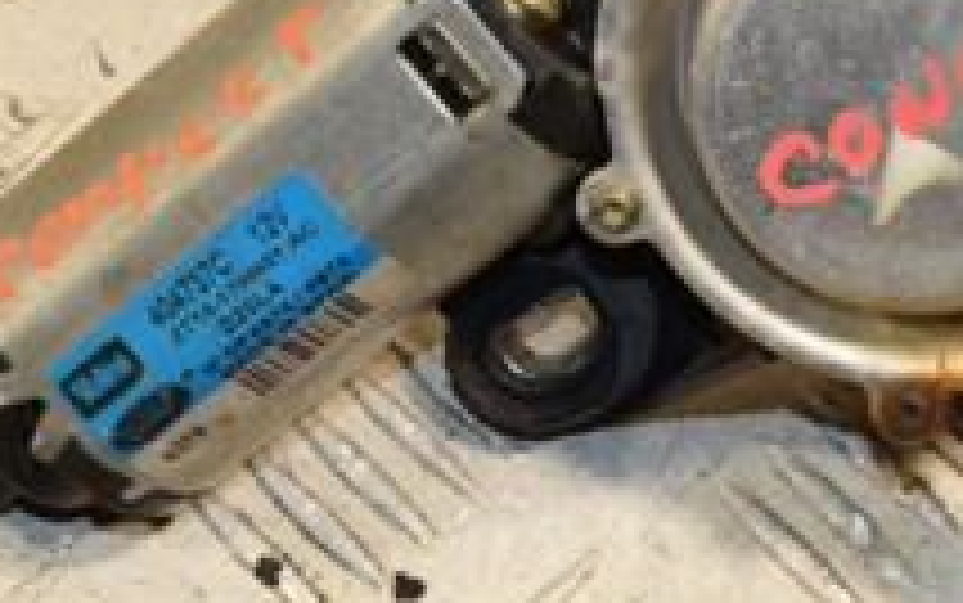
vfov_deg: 7.3
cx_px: 882
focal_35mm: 180
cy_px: 45
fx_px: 4727
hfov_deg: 11.6
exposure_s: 1/200
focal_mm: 42
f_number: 8
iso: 800
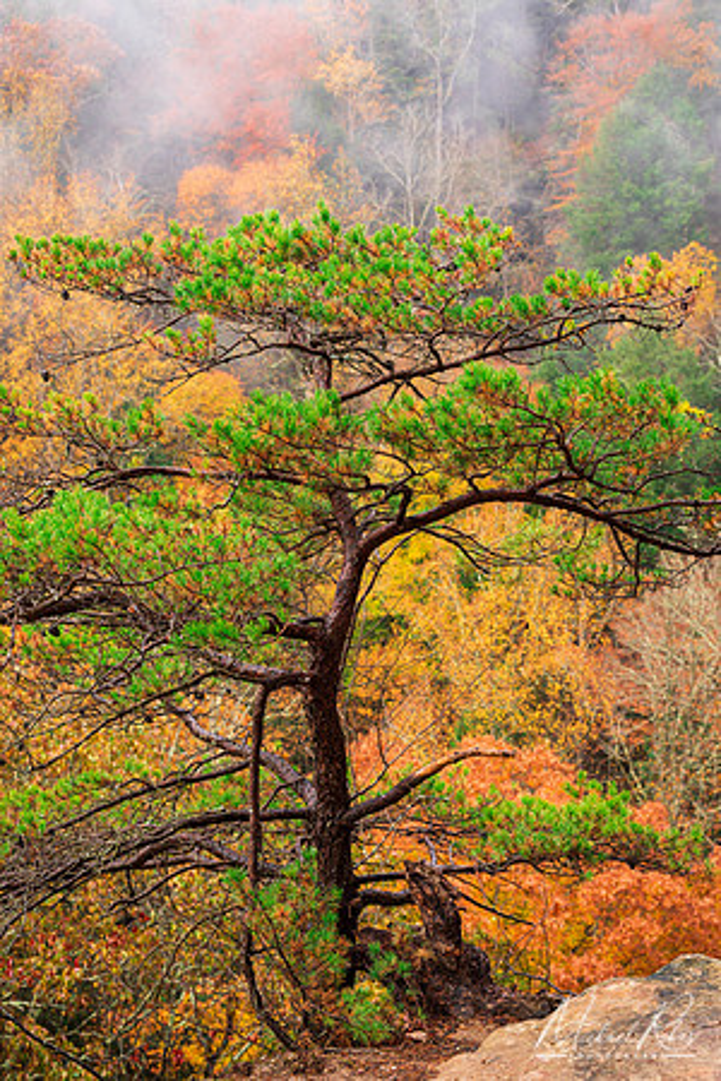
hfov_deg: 24.6
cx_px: 360
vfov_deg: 36.2
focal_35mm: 55
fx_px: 1652
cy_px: 540
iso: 100
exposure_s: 1/15
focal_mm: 55
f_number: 8
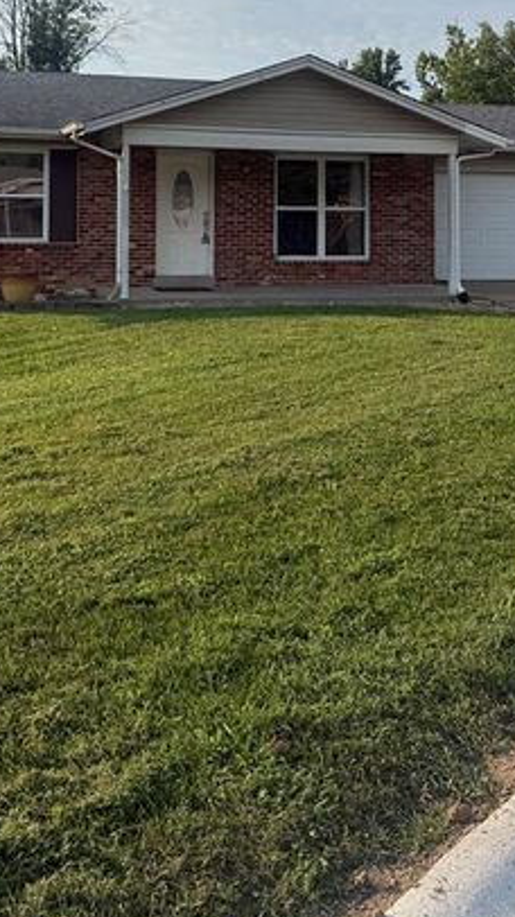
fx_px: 1045
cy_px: 186
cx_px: 242
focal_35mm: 43
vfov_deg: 45.1
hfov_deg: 27.7
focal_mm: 6.76
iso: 80
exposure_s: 1/4673
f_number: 1.78
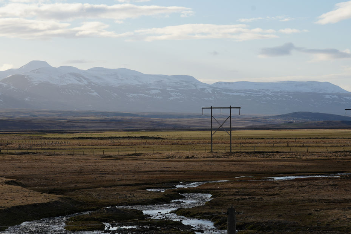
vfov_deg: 10.2
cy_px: 79
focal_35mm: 134
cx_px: 151
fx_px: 1307
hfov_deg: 15.3
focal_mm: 78
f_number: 10
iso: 100
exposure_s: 1/200
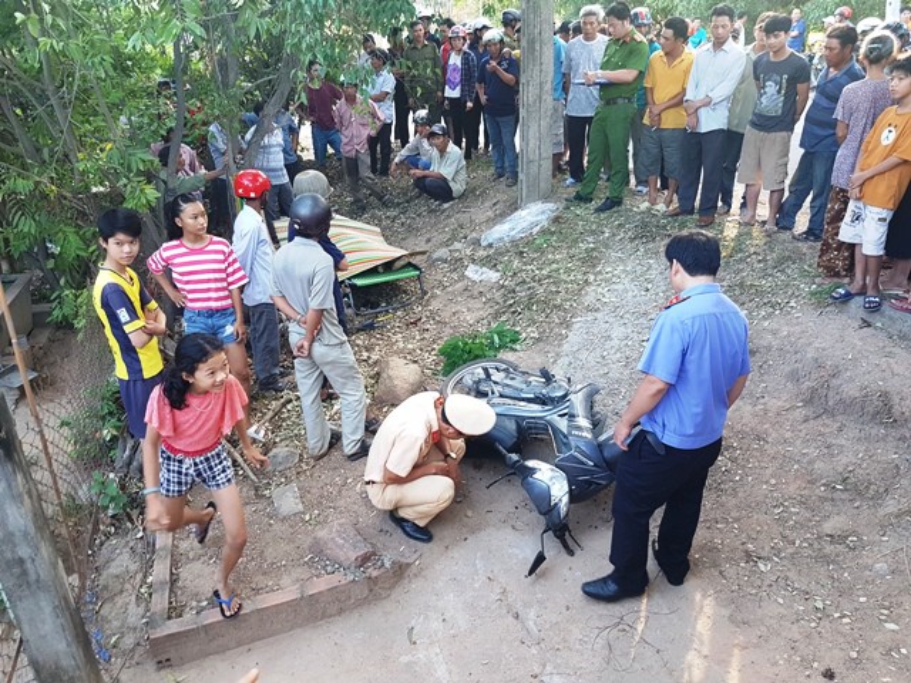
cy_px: 342
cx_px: 456
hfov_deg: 67.3
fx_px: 684
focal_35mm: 26
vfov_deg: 53.1
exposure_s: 1/60
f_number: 1.7
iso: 80
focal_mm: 4.2
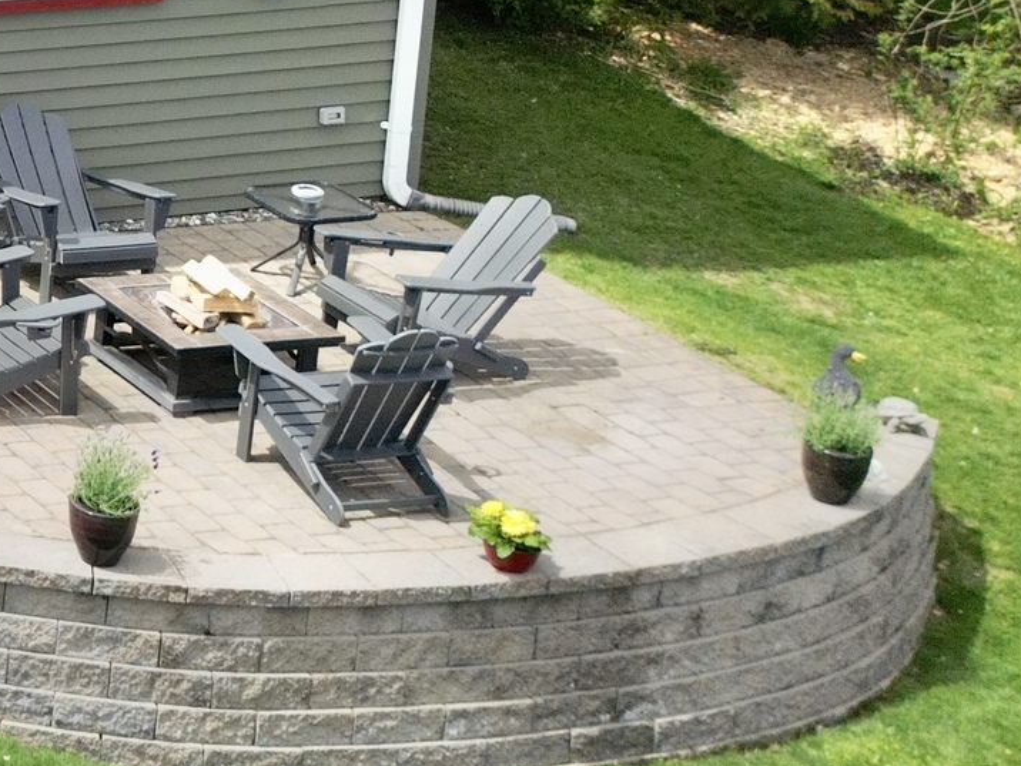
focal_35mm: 103
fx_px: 3038
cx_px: -955
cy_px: -107
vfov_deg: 14.0
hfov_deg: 15.6
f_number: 1.7
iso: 160
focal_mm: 6.72
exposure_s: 1/2500
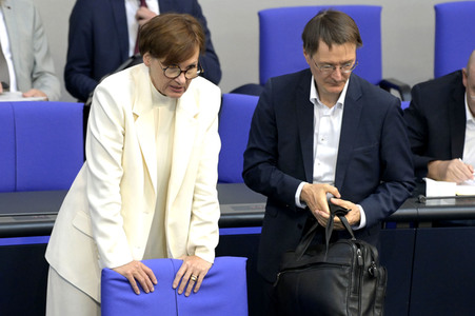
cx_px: 238
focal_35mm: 320
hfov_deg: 6.4
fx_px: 4219
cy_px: 158
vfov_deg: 4.3
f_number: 5.6
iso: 8000
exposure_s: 1/400
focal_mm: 320
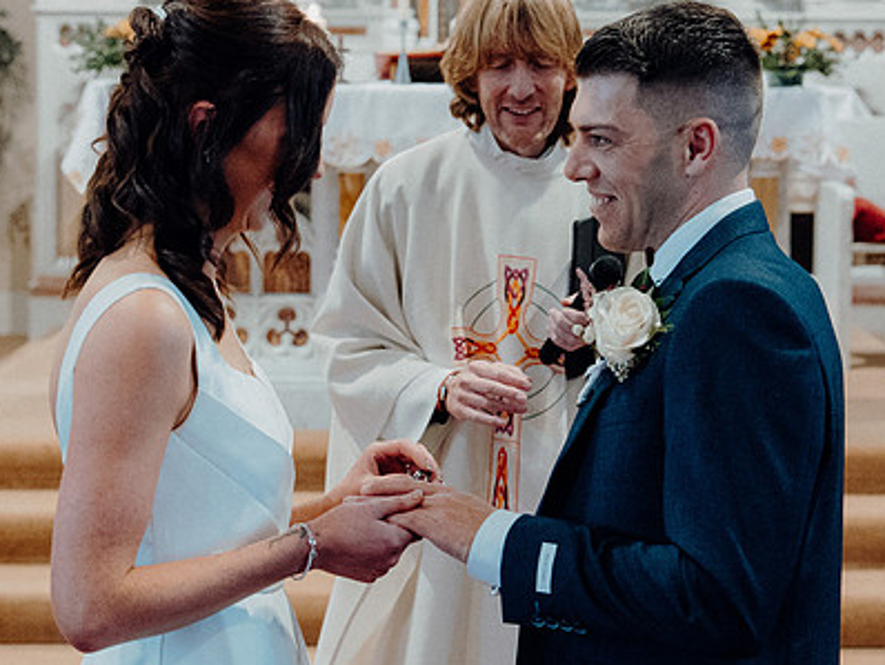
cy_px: 335
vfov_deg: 15.1
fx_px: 2507
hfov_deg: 20.0
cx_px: 438
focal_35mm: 98
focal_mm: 47
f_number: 3.5
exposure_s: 1/160
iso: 4000
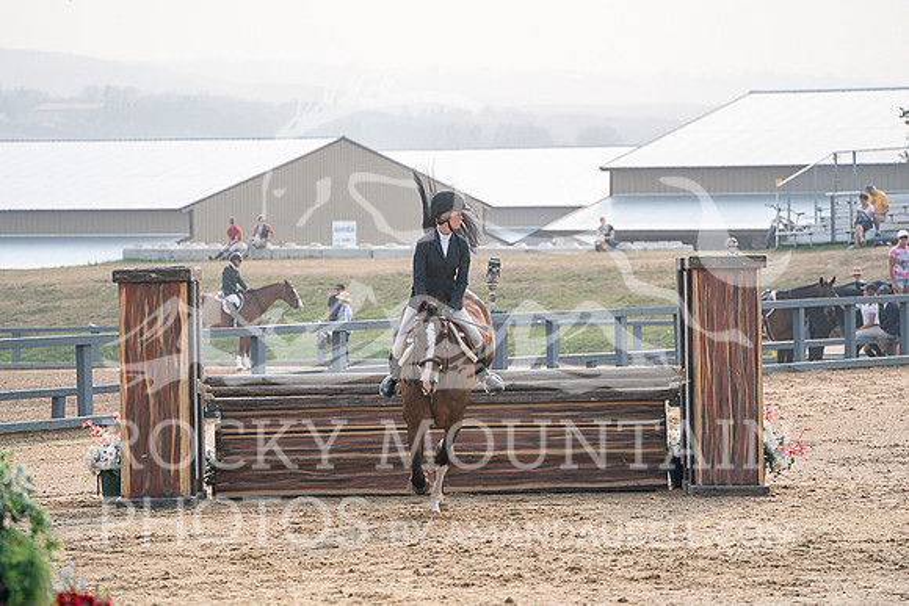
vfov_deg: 6.6
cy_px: 303
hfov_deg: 9.8
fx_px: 5278
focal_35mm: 209
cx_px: 454
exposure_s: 1/1000
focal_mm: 209
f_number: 5.6
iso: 500
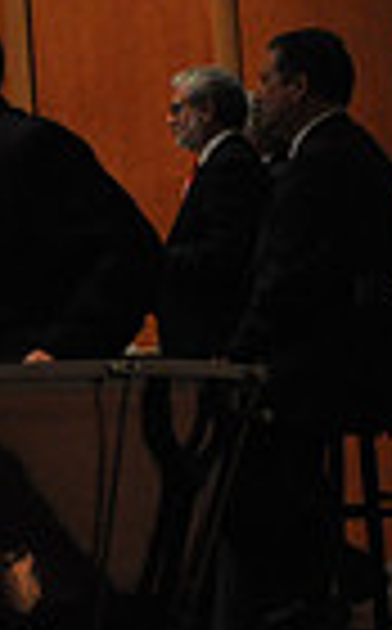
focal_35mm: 152
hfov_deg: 7.8
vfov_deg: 13.6
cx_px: -653
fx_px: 2609
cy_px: -16
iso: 1600
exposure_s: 1/250
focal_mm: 24
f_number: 2.8
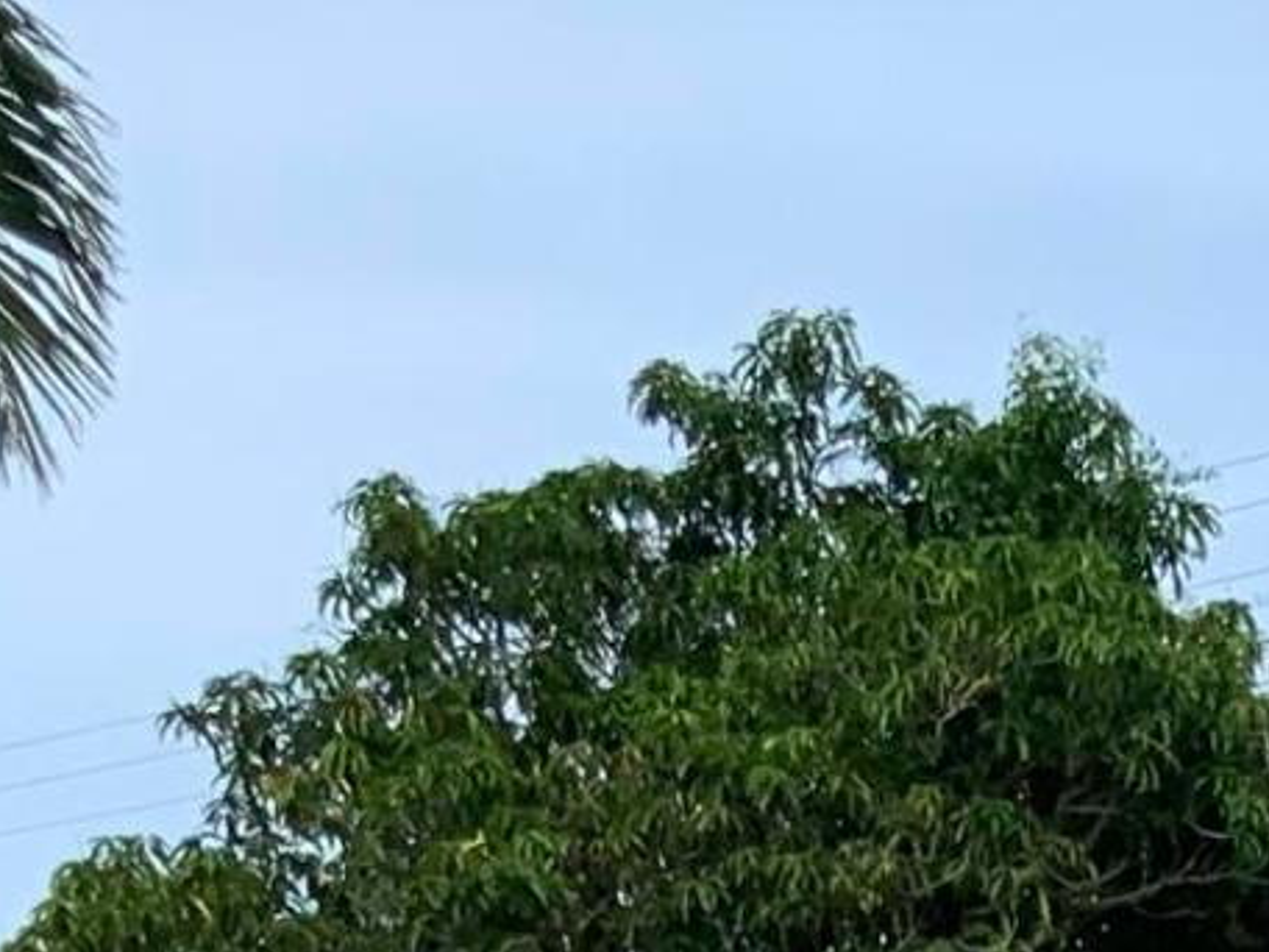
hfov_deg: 10.6
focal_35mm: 183
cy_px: 2647
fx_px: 6709
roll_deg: +3.0
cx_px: 1681
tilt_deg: -7.9
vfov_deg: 7.4
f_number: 1.8
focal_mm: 3
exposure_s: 1/1730
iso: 16
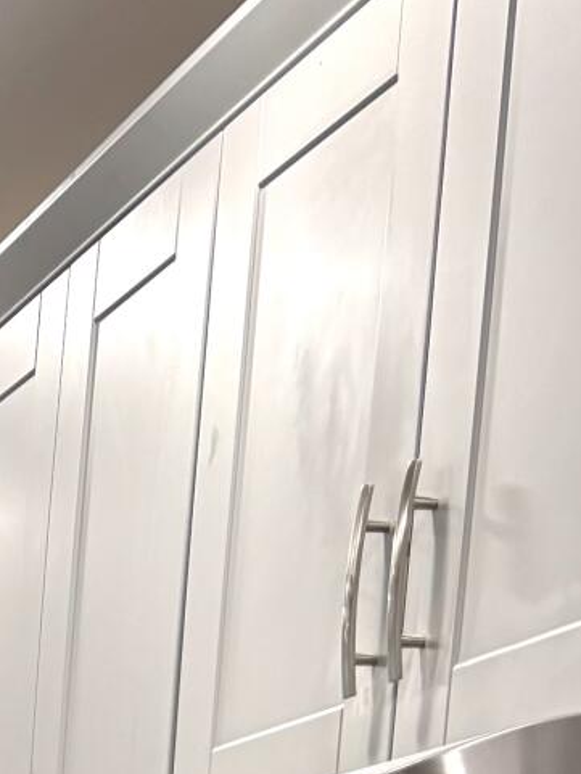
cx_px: -531
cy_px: 1450
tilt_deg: -7.0
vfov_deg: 15.3
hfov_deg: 12.3
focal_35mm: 108
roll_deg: -1.9
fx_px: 2416
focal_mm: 5.96
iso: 100
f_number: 1.6
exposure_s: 1/60
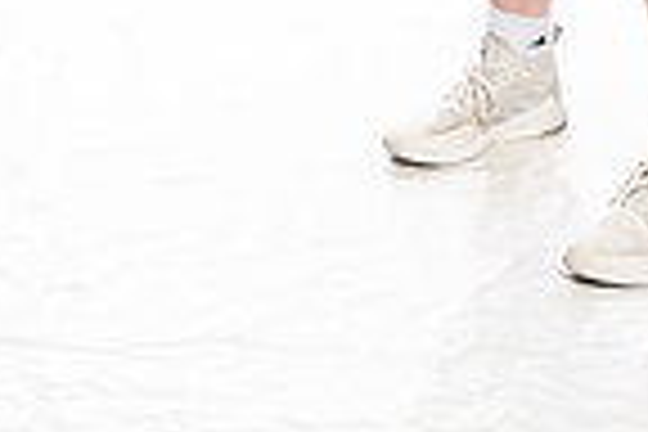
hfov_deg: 13.1
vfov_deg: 8.2
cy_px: -562
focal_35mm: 156
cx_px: 567
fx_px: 2808
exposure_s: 1/250
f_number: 8
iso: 400
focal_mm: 50
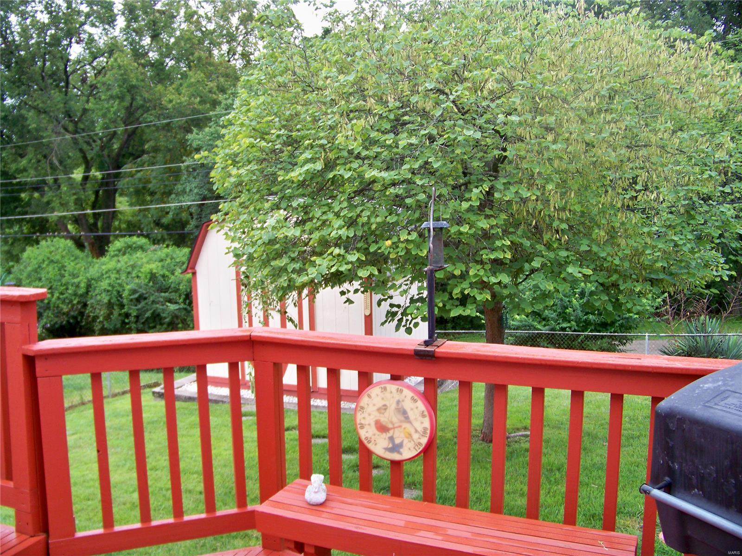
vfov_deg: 42.9
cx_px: 371
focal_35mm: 33
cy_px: 278
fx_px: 707
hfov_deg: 55.4
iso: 80
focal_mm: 5.85
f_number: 2.8
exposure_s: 1/60
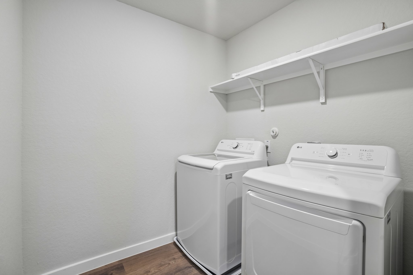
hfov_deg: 96.7
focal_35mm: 16
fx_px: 184
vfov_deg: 73.7
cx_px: 206
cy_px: 138
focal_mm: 16
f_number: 8
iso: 400
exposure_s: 1/10
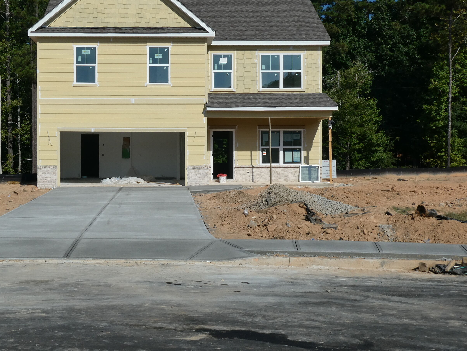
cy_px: 152
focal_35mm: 47
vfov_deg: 30.8
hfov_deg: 40.1
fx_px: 634
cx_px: 174
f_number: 5.6
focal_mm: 6.7
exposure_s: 1/800
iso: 80
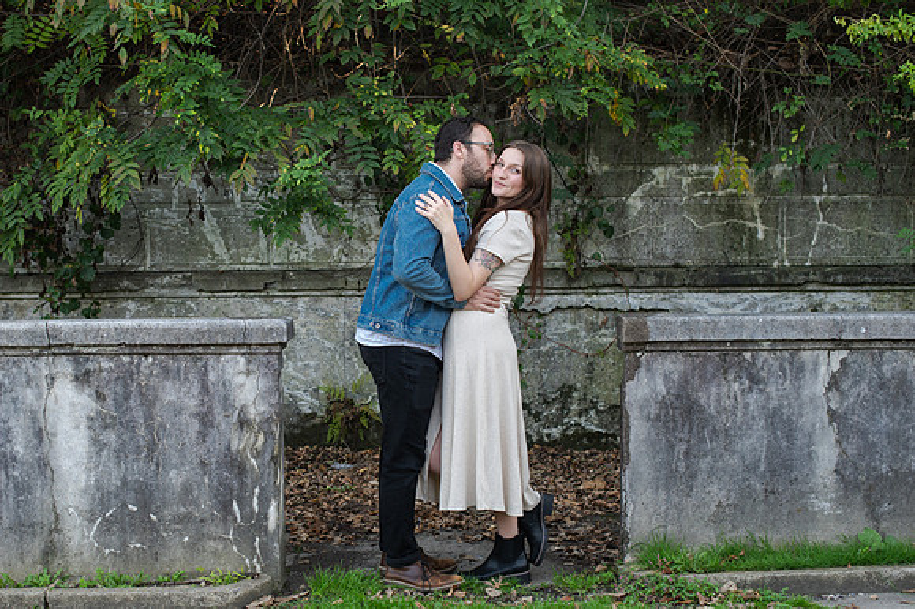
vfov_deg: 19.6
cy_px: 317
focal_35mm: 69
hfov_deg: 28.9
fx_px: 1761
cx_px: 311
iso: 450
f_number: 3.2
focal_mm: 50
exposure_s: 1/250
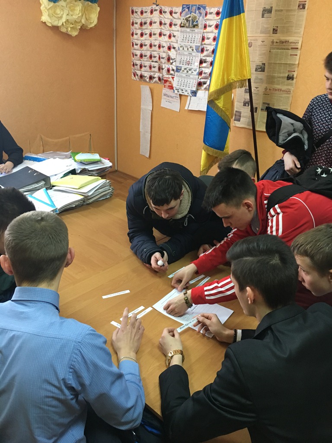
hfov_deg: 48.2
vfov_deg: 61.7
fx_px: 371
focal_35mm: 29
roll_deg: -4.3
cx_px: 166
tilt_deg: -23.9
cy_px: 222
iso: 200
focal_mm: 4.15
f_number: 2.2
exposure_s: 1/33
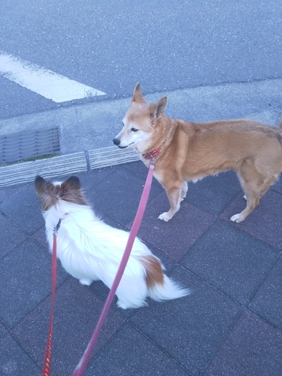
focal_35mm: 30
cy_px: 188
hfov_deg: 46.8
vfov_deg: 60.0
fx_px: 326
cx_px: 141
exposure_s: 1/140
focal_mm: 4
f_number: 2.2
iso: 40
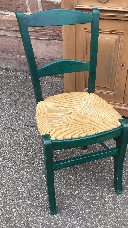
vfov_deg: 56.6
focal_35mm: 35
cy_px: 111
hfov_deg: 33.7
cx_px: 74
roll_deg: -1.2
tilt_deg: -31.9
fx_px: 211
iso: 25
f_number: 2.4
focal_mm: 3.3
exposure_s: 1/302
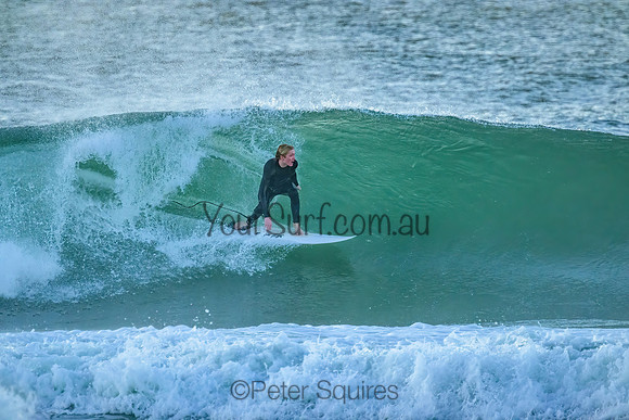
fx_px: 13980
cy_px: 210
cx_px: 314
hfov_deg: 2.6
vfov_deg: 1.7
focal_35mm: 800
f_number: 11
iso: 6400
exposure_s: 1/1250
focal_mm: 800
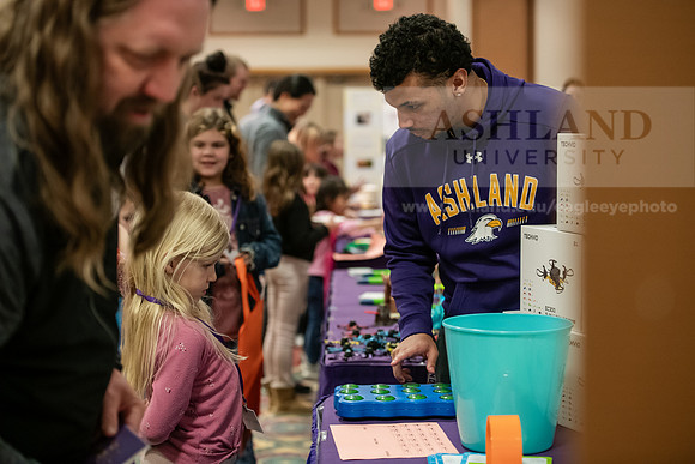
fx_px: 1352
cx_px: 348
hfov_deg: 28.8
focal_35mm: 70
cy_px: 232
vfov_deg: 19.5
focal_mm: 70
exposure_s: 1/200
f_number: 3.2
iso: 2000
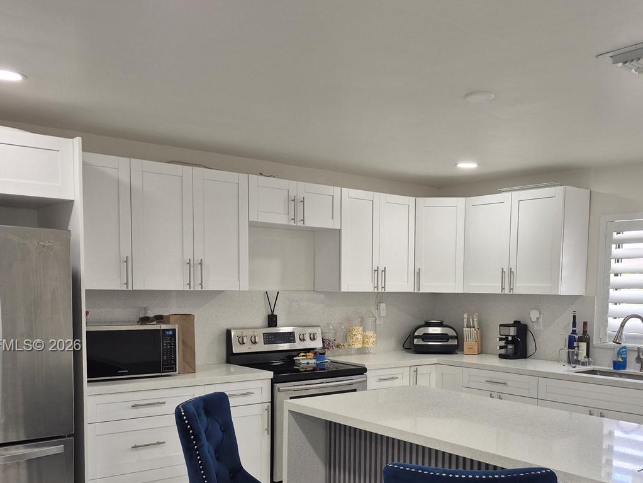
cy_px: 346
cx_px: 389
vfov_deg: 38.9
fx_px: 669
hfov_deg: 51.0
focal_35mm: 36
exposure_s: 1/120
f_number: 1.8
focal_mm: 5.4
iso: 80
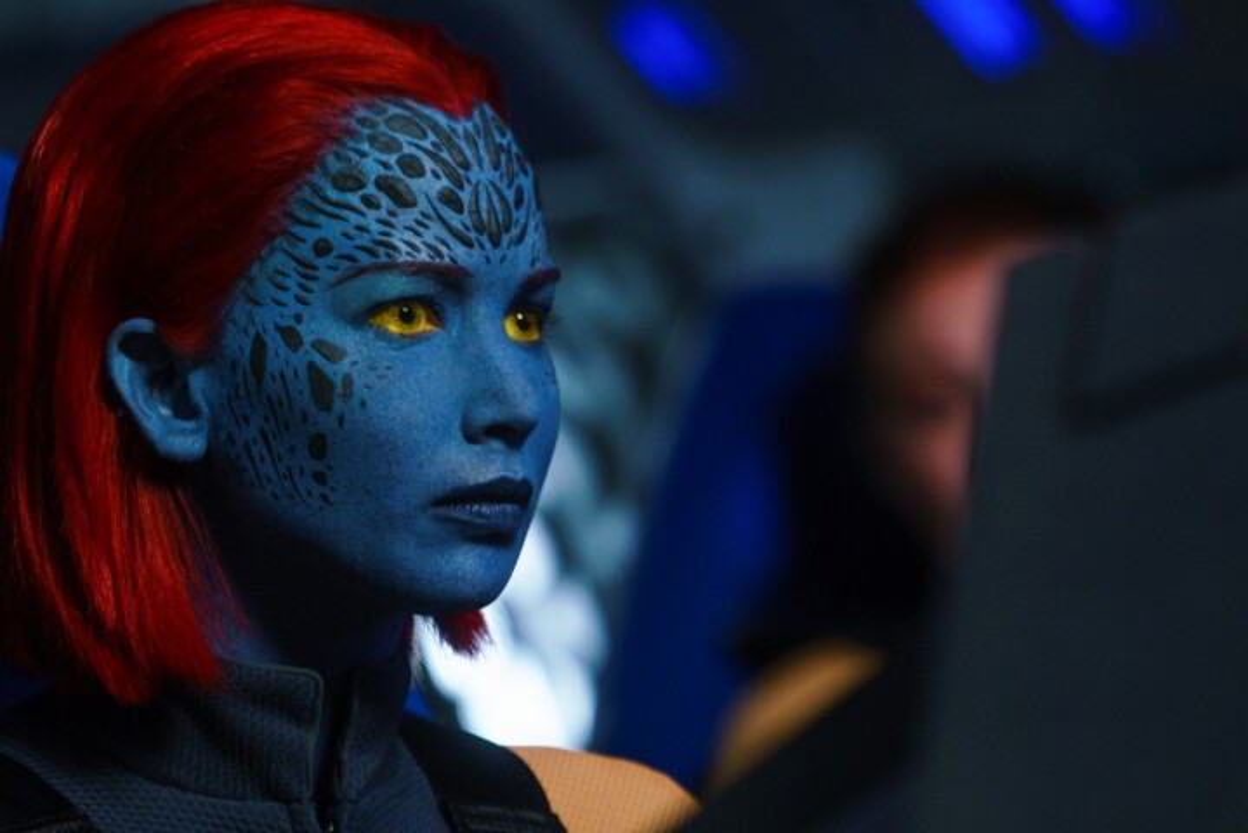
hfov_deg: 7.0
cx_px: 624
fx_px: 10230
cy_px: 416
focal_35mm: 295
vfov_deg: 4.7
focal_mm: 197
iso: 800
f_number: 4
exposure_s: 1/50
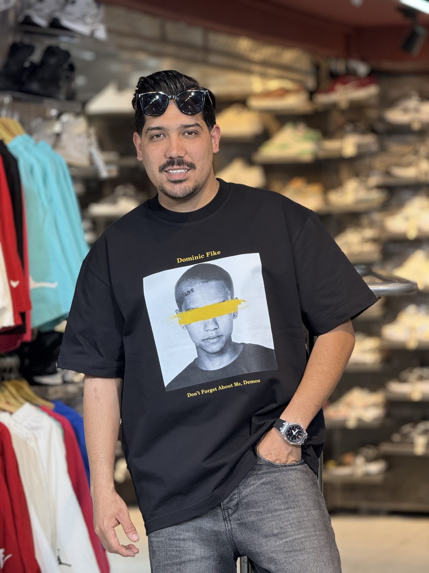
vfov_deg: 16.4
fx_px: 1983
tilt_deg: -1.3
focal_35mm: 120
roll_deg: +0.4
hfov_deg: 12.3
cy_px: 286
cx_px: 214
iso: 160
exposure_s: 1/100
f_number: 2.8
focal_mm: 15.66
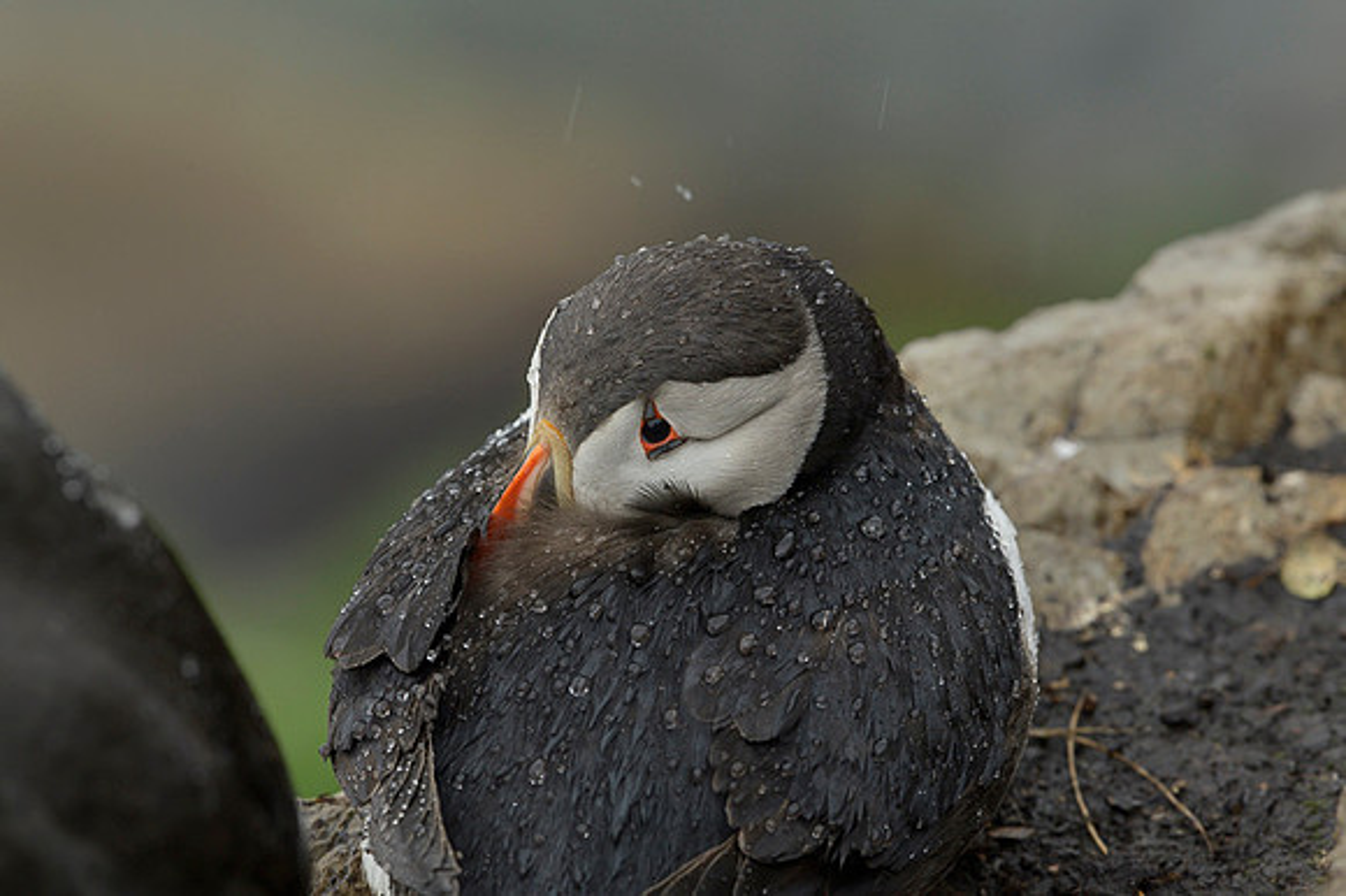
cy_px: 448
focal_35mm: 500
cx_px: 673
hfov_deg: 4.1
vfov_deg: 2.7
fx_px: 18683
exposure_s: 1/250
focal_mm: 500
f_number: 8
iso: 640
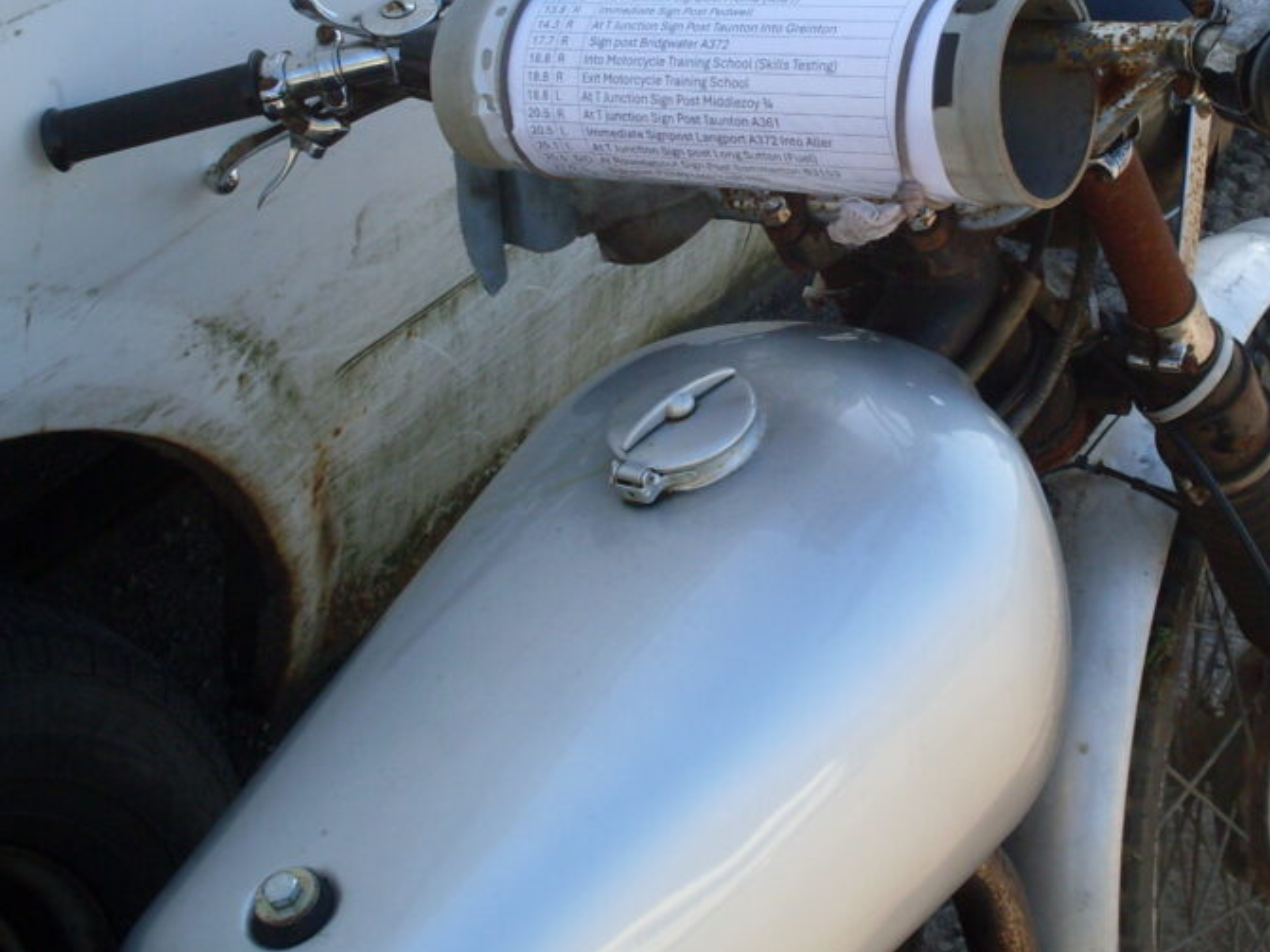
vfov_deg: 25.0
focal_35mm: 58
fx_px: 2128
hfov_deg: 32.8
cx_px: 891
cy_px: 282
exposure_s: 1/90
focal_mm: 6.3
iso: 80
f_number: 8.4
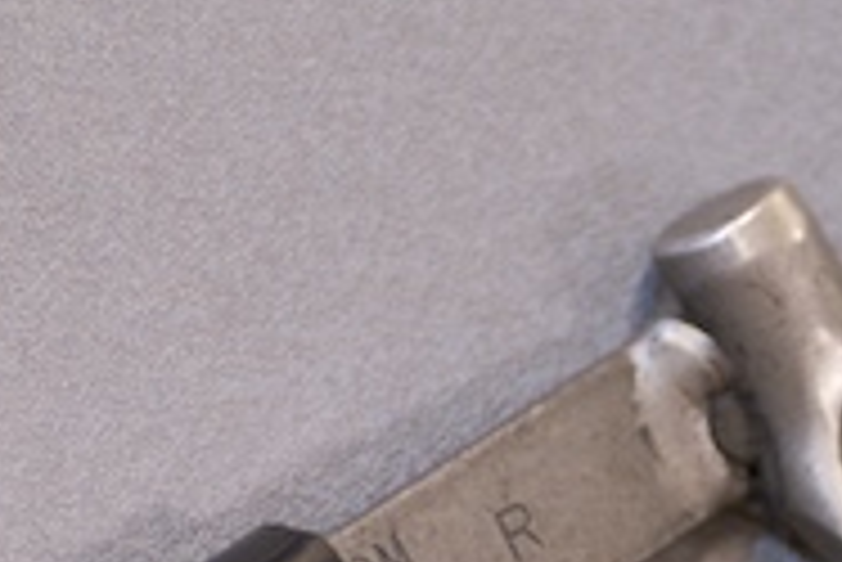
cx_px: 437
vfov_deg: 4.3
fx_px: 7443
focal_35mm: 318
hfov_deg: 6.5
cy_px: 724
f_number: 3.2
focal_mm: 62
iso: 200
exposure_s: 1/6
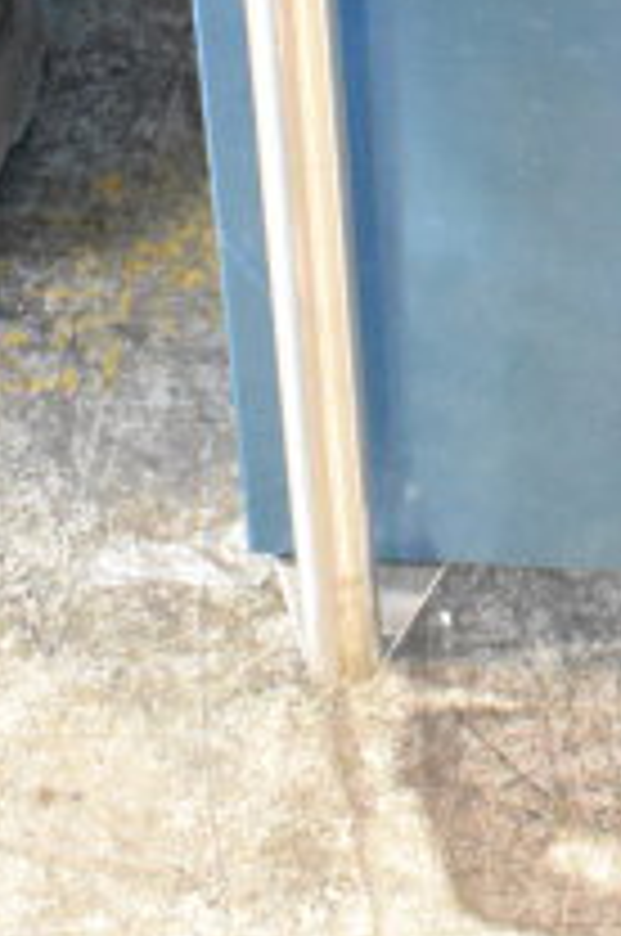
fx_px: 3089
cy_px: -596
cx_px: 918
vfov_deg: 15.5
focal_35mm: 119
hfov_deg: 11.1
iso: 6400
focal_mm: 18
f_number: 5.6
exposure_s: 1/125
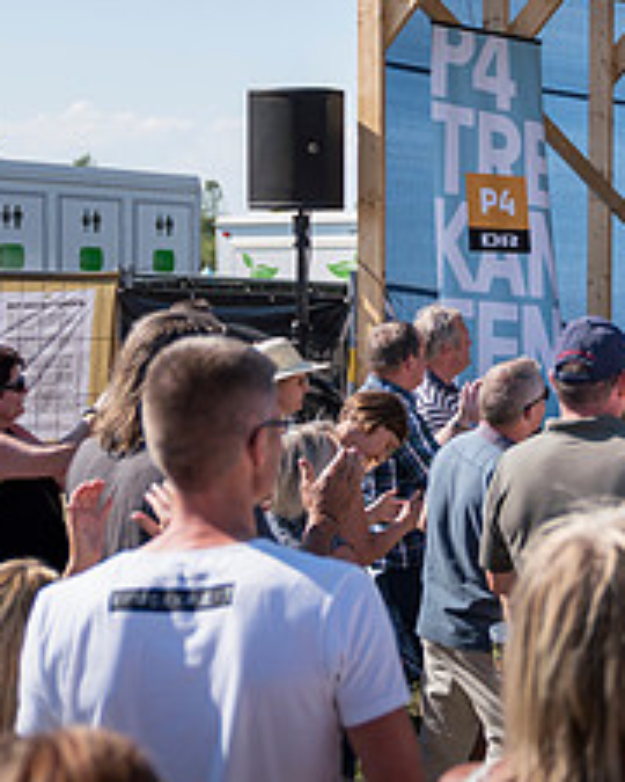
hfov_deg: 16.8
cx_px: 767
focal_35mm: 87
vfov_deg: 22.0
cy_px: 360
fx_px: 2012
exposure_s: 1/1600
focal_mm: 36
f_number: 2.8
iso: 100
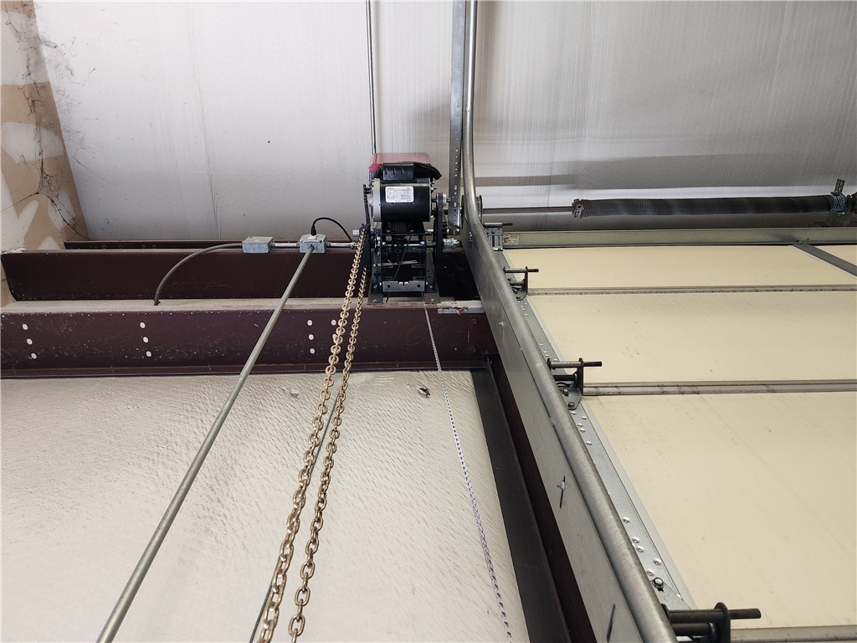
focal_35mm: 23
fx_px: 569
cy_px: 322
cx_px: 428
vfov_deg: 58.9
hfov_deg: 73.9
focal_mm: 5.4
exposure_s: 1/120
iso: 400
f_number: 1.8
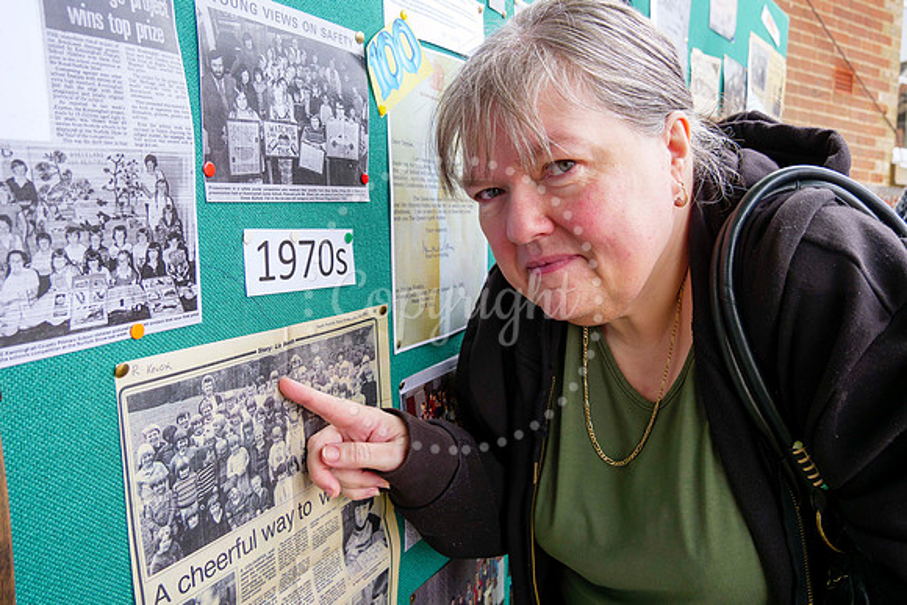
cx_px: 454
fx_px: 708
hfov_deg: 65.3
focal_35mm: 28
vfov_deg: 46.3
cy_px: 302
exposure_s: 1/160
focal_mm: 13
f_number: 4
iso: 200
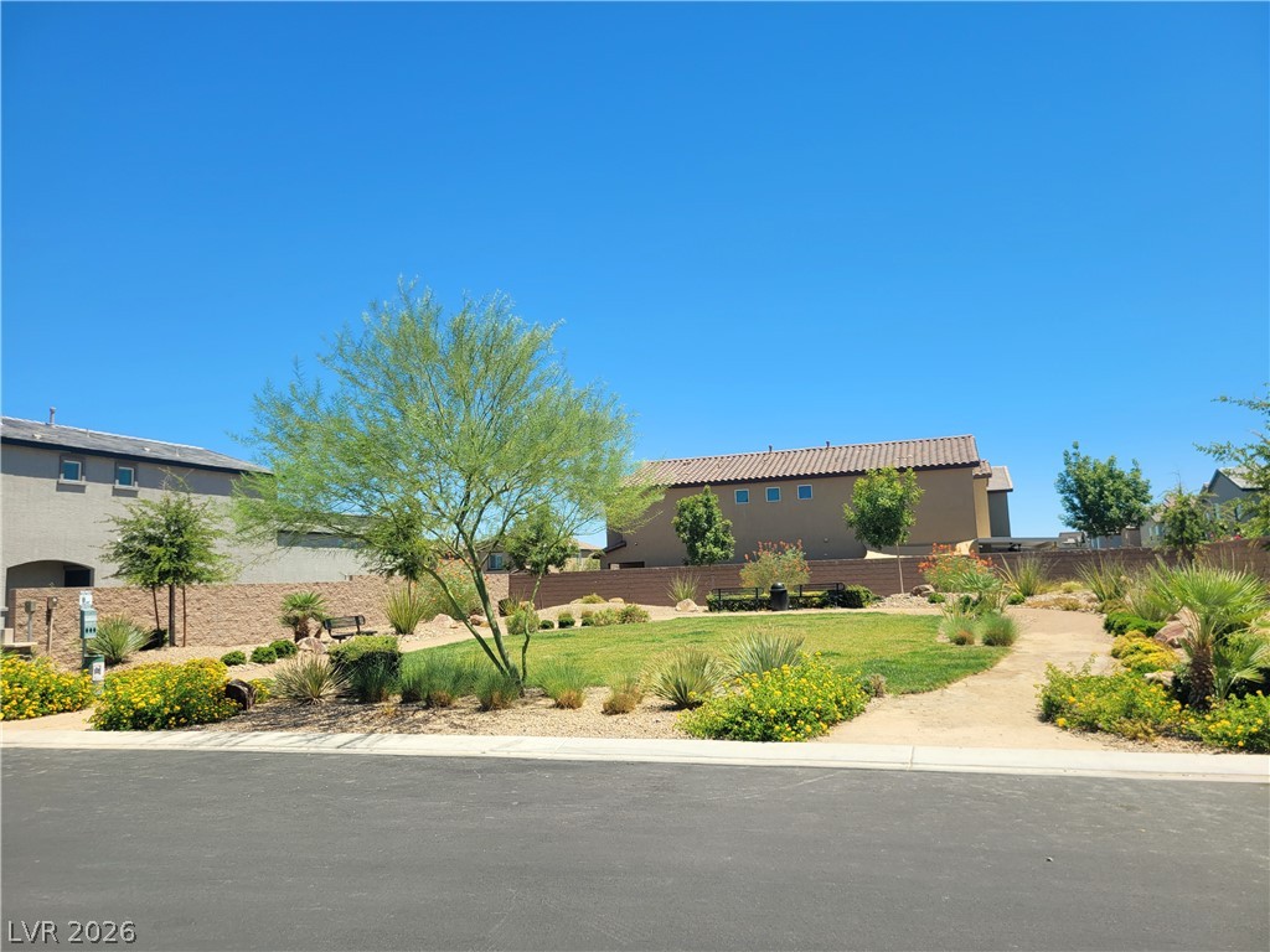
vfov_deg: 53.1
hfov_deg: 67.3
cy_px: 476
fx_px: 954
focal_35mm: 26
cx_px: 635
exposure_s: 1/2500
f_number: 1.8
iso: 40
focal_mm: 5.4
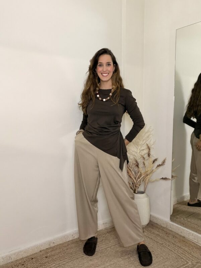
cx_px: 100
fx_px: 232
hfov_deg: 46.8
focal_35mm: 30
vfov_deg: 60.0
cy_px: 134
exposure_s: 1/50
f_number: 1.9
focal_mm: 2.71
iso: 125
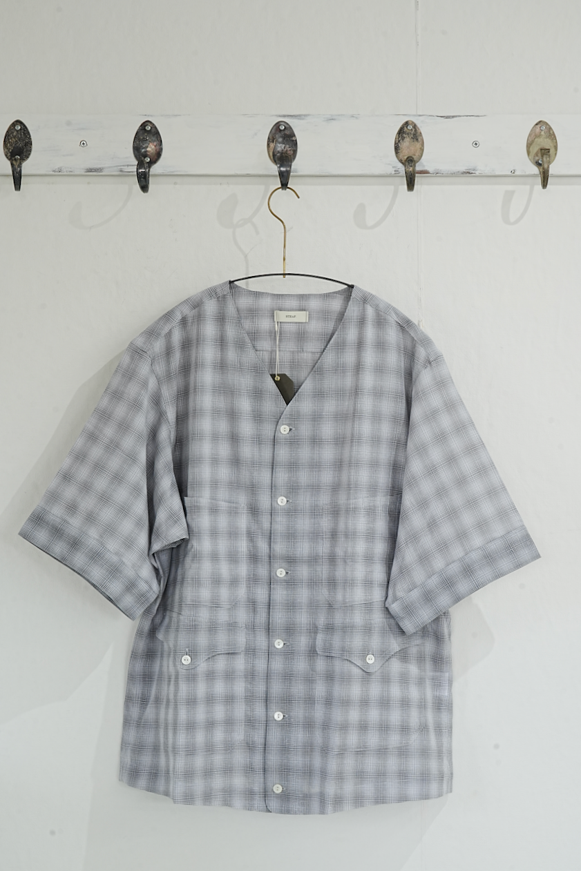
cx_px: 289
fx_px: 1671
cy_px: 437
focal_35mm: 69
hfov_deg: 19.7
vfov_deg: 29.2
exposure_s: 1/30
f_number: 13
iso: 1000
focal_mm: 68
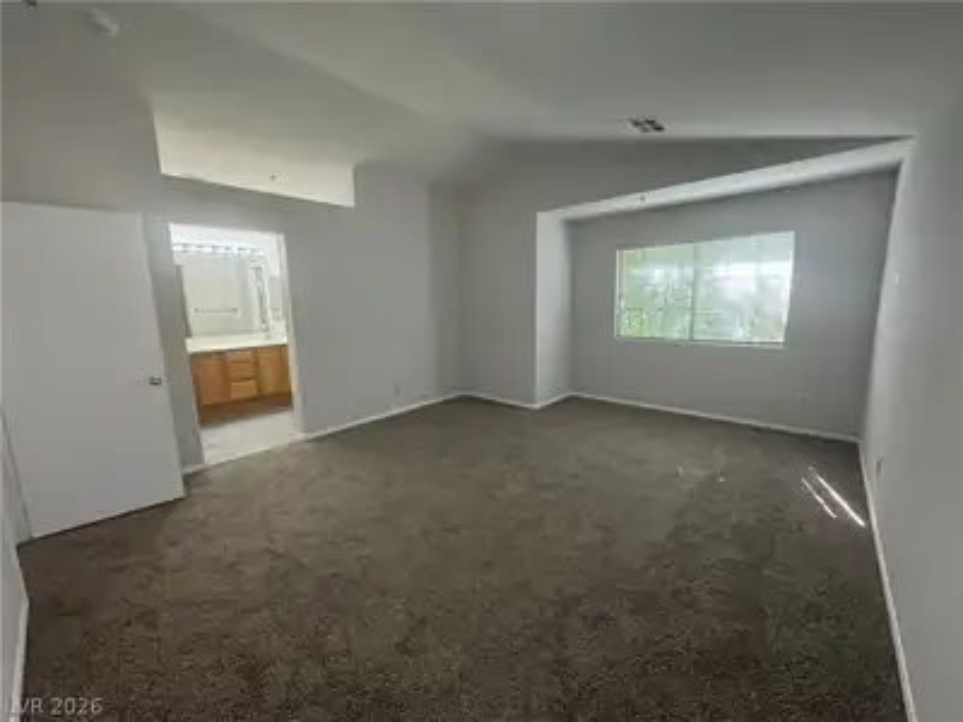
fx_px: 389
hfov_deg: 102.1
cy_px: 361
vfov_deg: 85.7
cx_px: 482
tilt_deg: -10.2
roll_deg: +1.2
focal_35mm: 14
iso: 250
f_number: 2.2
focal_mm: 2.22
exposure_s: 1/120
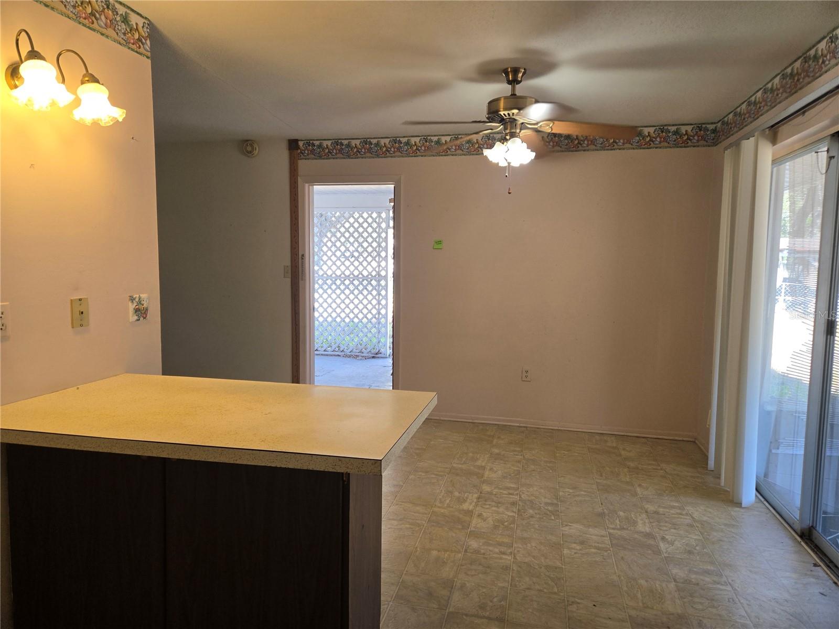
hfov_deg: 73.9
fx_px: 557
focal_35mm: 23
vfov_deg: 58.9
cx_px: 420
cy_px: 314
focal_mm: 5.4
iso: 100
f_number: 1.8
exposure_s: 1/120
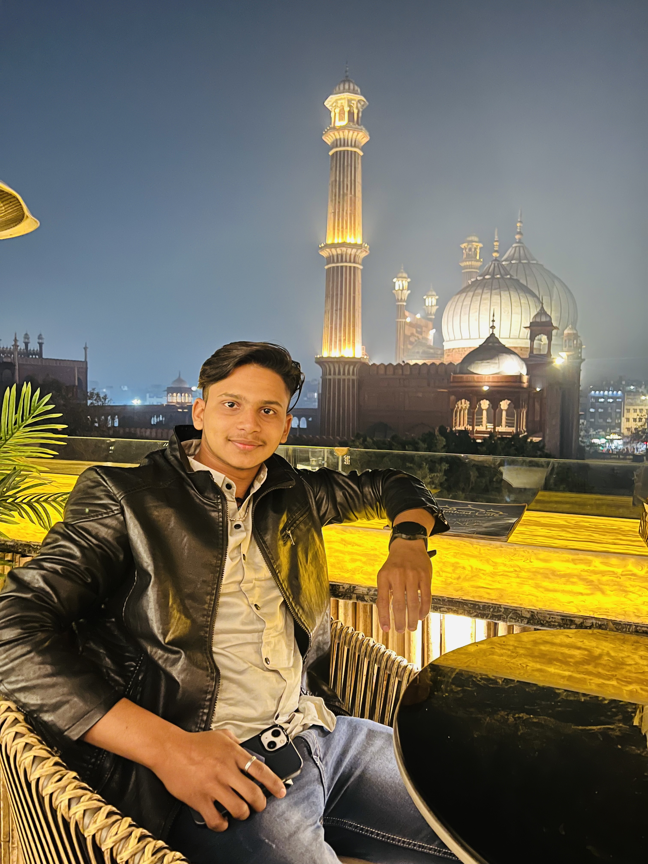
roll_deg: -0.4
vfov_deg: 67.3
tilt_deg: -3.5
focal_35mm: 26
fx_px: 649
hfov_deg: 53.1
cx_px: 324
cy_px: 432
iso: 1000
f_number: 1.5
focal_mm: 5.7
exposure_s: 1/14
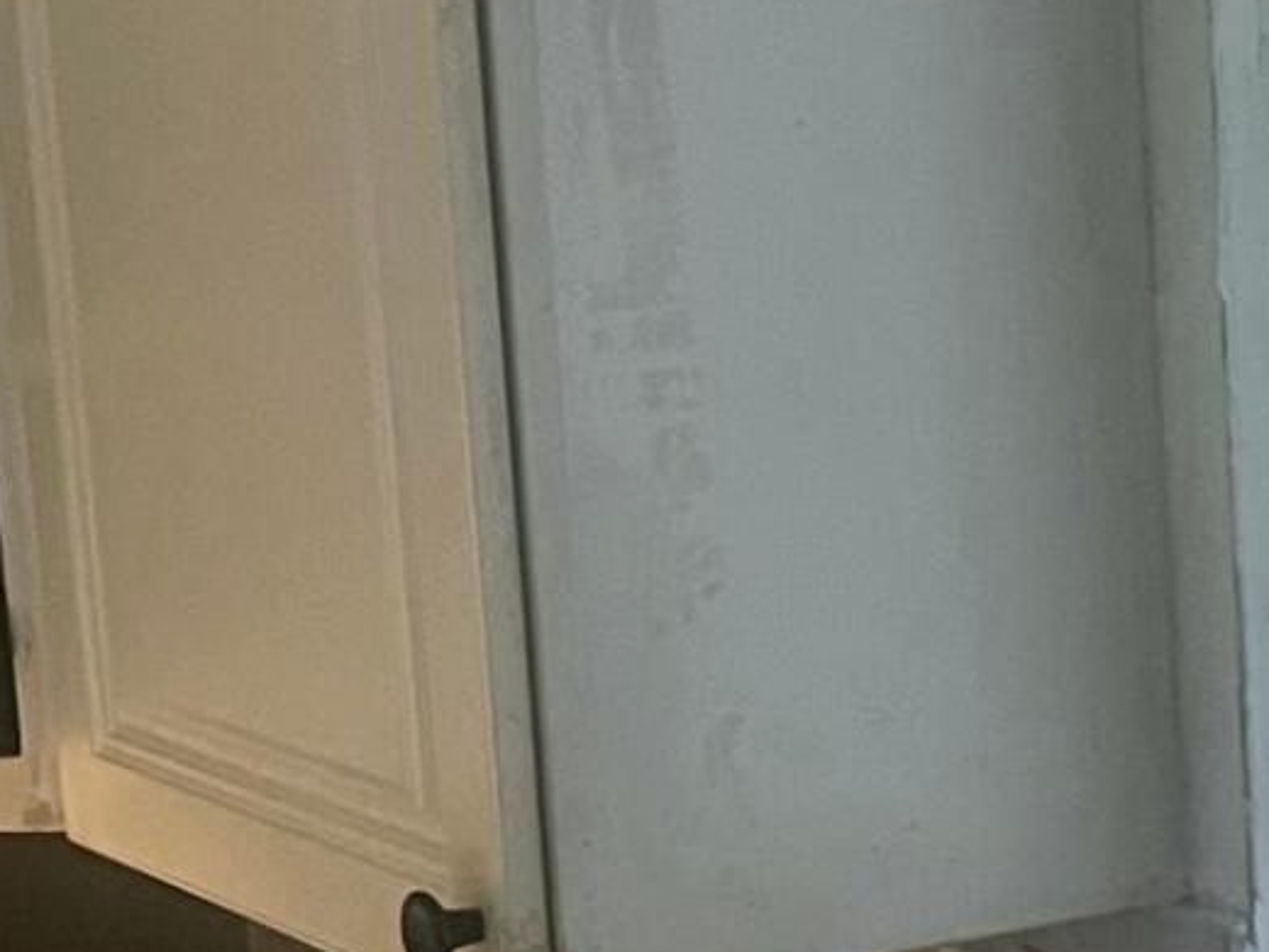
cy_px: 886
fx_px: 5279
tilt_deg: -13.4
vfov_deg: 10.2
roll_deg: +4.7
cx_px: 559
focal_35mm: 144
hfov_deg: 13.7
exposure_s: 1/60
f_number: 1.5
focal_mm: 5.7
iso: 400
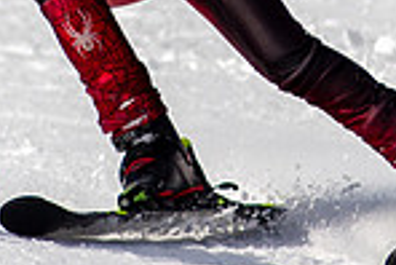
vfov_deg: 0.6
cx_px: 179
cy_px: -102
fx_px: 27526
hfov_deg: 0.8
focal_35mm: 2500
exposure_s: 1/6400
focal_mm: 300
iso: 100
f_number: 2.8
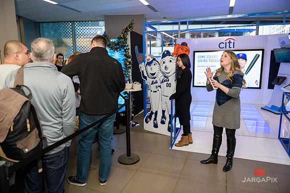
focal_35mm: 24
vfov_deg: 53.2
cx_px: 145
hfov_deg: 73.7
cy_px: 96
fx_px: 193
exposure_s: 1/125
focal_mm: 24
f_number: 3.2
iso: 400
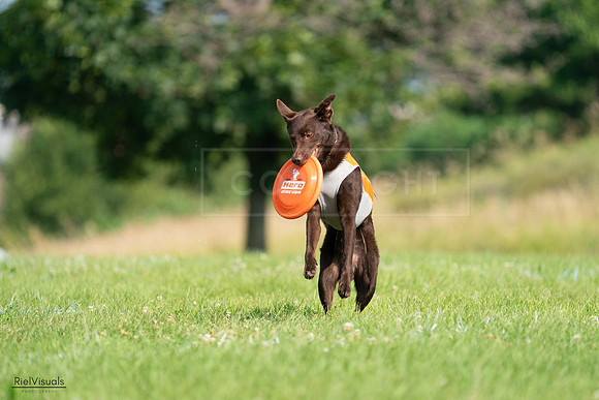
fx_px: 7273
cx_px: 300
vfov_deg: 3.1
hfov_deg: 4.7
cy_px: 200
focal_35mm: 437
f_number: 6.3
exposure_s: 1/4000
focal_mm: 437
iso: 1600
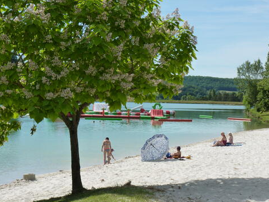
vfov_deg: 19.4
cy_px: 102
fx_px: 590
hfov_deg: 25.7
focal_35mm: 76
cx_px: 134
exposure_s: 1/320
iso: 125
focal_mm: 13.3
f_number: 5.6
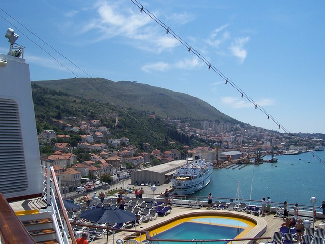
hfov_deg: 54.0
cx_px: 162
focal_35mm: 34
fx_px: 319
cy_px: 122
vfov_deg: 41.8
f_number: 5.6
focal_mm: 5.6
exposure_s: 1/750
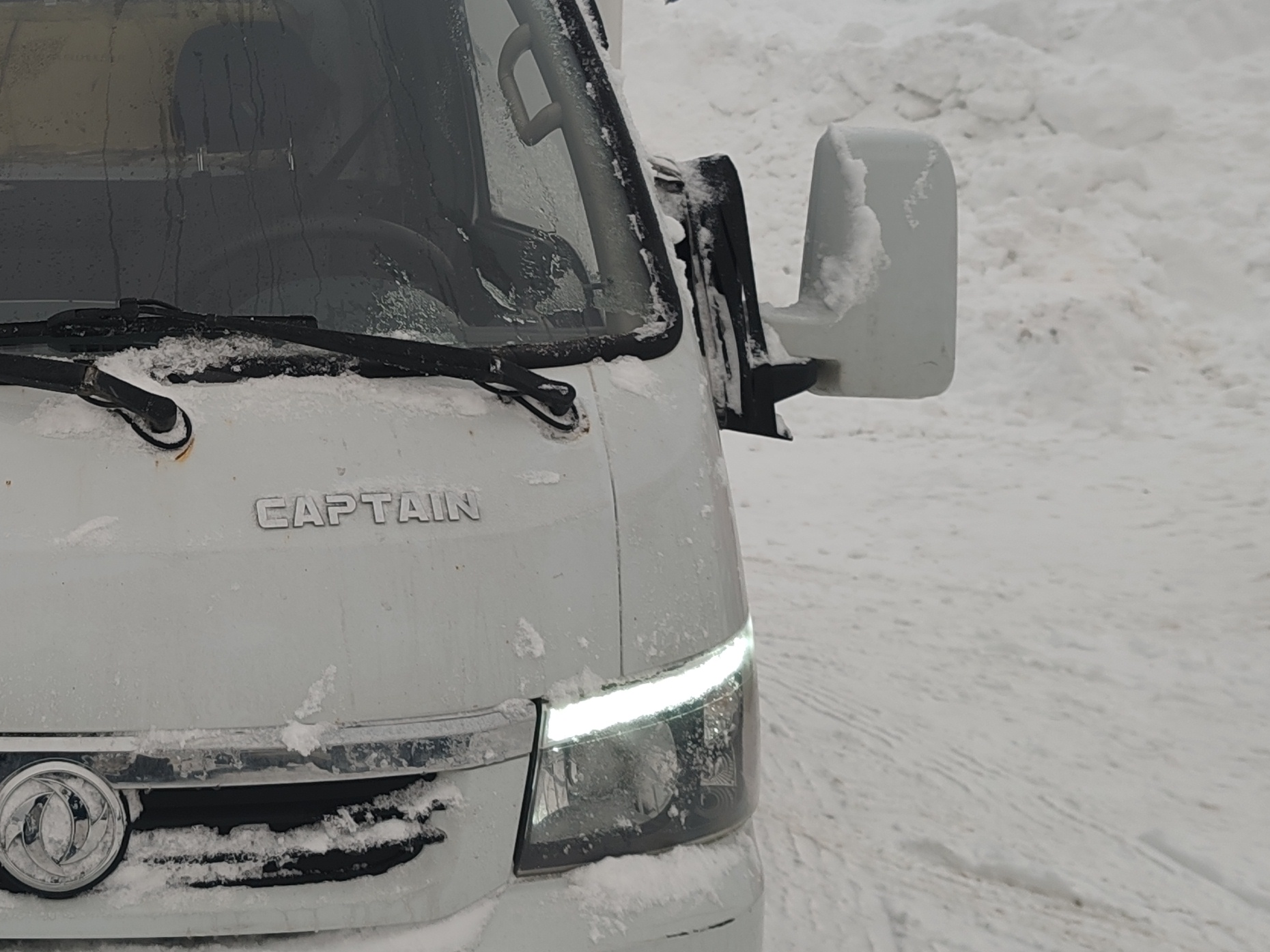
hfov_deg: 30.7
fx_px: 2165
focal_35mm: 59
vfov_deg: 24.7
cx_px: 38
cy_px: 319
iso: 50
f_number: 1.9
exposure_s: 1/170
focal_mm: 6.12
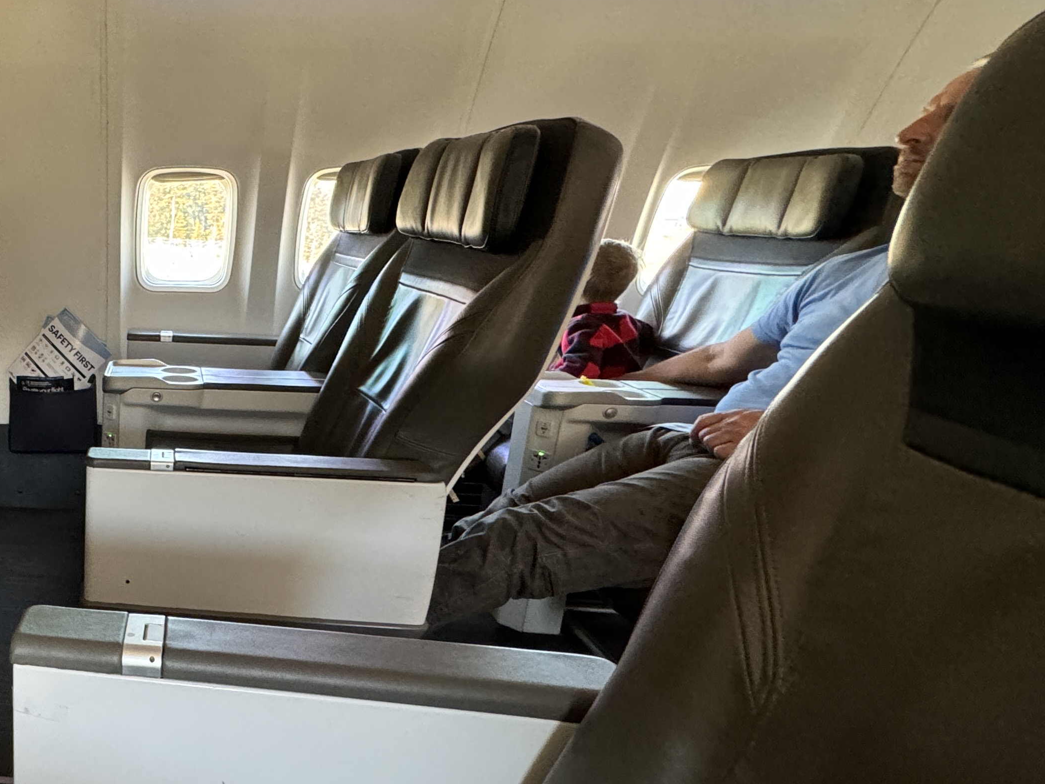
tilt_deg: -15.7
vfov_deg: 51.2
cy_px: 436
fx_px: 815
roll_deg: +1.3
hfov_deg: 54.4
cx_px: 54
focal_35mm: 27
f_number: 2.2
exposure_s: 1/60
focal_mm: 2.22
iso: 500
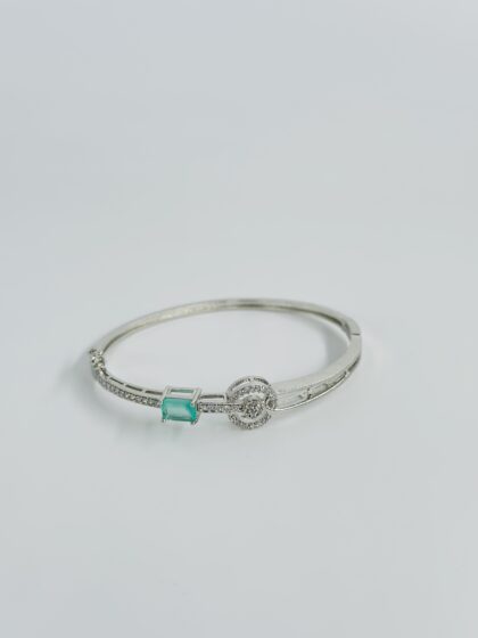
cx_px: 239
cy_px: 319
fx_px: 884
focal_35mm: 48
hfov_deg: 30.3
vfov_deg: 39.7
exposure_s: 1/1613
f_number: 1.78
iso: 80
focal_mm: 6.86
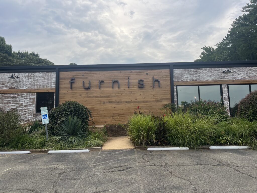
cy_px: 96
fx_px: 193
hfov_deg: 67.3
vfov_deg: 53.1
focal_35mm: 26
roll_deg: +1.0
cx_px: 128
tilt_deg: +6.6
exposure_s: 1/608
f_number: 1.6
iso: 50
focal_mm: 5.1
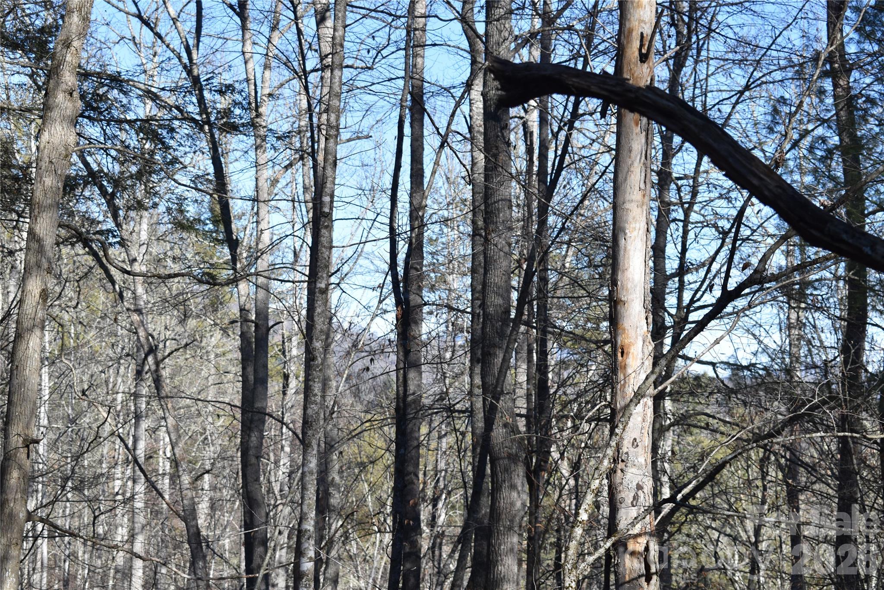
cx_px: 442
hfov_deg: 24.6
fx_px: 2026
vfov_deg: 16.6
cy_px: 295
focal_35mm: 82
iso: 200
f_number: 9
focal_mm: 55
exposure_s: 1/320
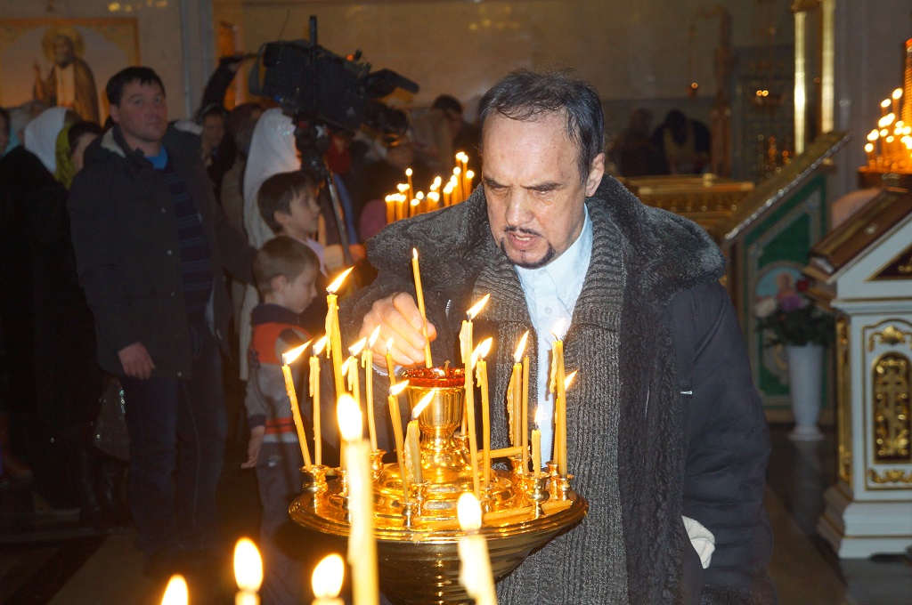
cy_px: 302
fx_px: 1898
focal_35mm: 75
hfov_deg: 27.0
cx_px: 456
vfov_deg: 18.1
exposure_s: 1/60
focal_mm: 50
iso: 1250
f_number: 5
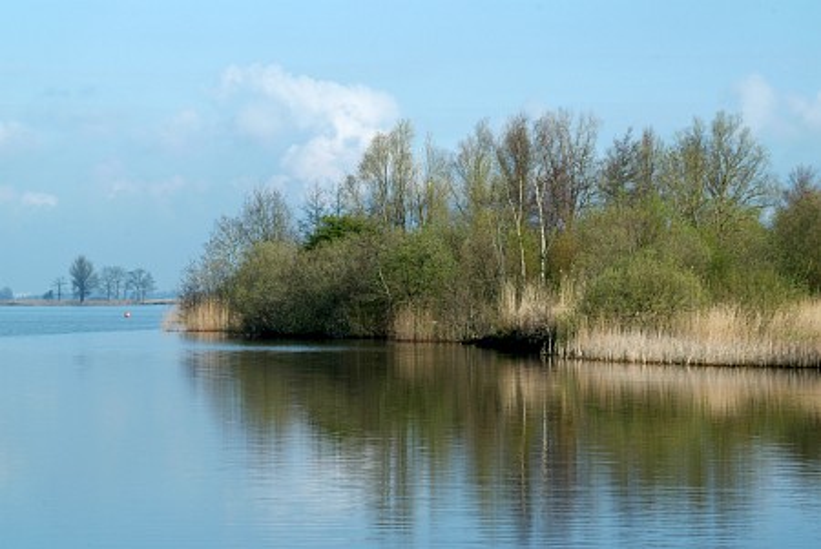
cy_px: 274
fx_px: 2922
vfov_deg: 10.7
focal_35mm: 128
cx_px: 410
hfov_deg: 16.0
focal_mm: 85
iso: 200
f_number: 5.6
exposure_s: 1/750
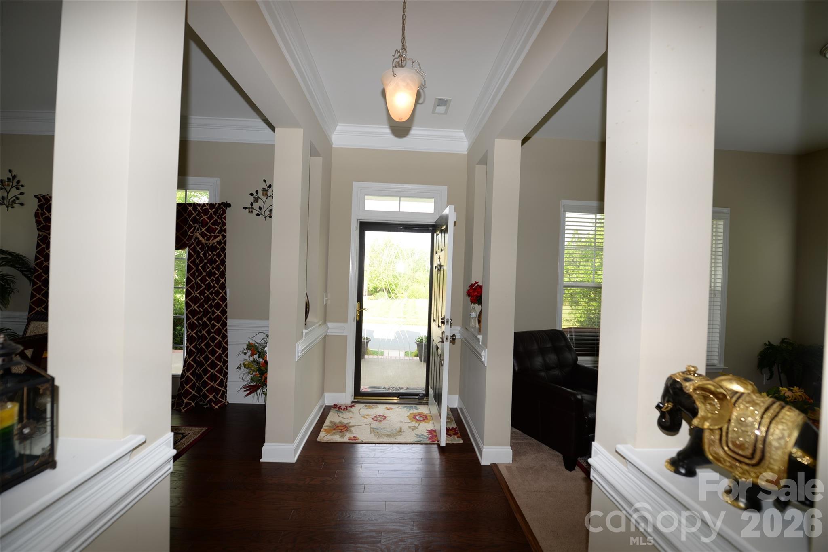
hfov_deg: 104.3
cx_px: 414
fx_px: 322
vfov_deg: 81.2
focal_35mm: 14
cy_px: 276
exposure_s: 1/80
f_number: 4.5
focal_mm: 14
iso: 100
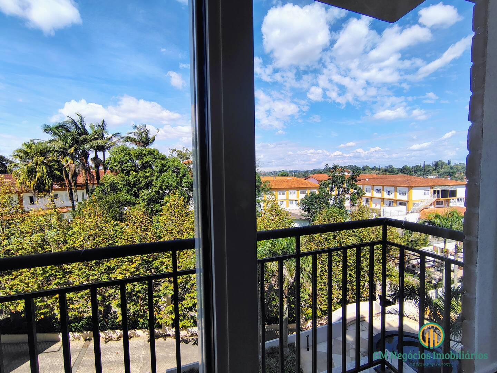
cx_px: 248
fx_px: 230
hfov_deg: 94.5
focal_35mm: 16
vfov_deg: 78.1
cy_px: 186
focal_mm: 2.13
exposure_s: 1/708
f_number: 2.2
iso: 100
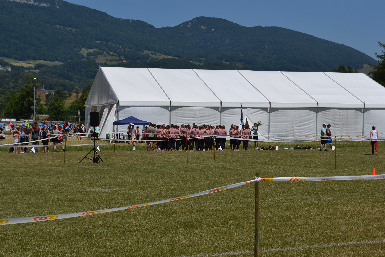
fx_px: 882
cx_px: 192
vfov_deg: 16.6
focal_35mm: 82
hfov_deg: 24.6
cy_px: 128
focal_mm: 55
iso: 100
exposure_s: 1/400
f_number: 10
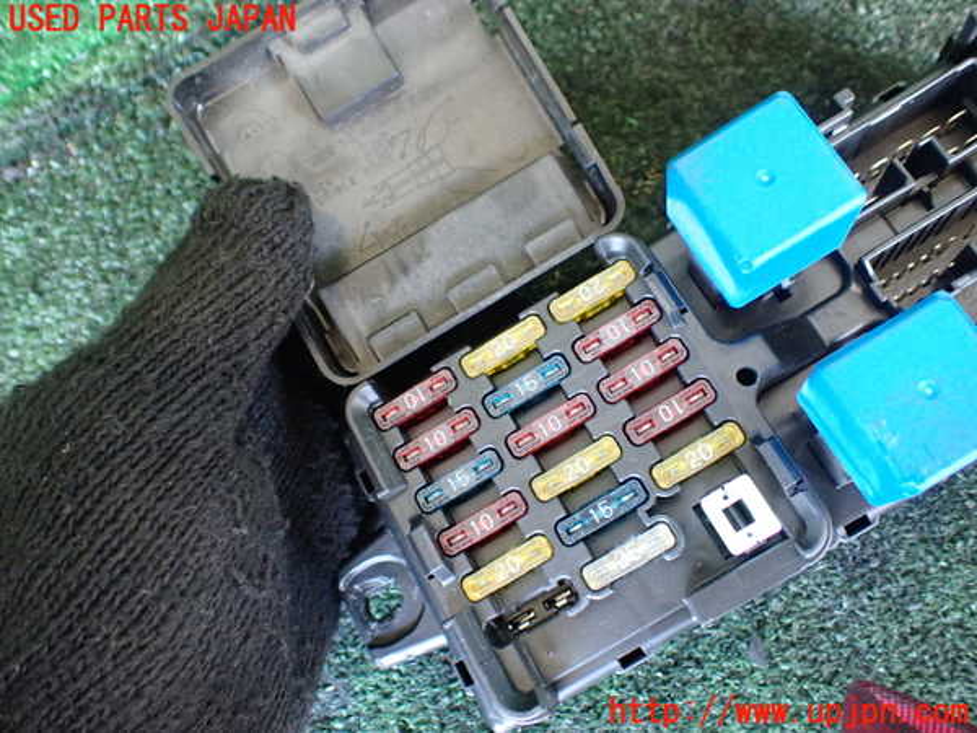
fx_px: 847
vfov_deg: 46.8
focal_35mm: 30
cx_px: 488
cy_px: 366
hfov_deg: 60.0
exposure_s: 1/40
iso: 800
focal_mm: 5.4
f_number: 2.3
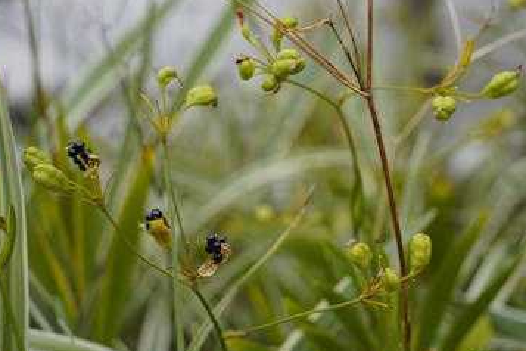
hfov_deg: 23.3
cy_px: 145
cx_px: 315
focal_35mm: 87
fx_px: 1271
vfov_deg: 15.7
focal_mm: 69
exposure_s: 1/160
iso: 200
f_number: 4
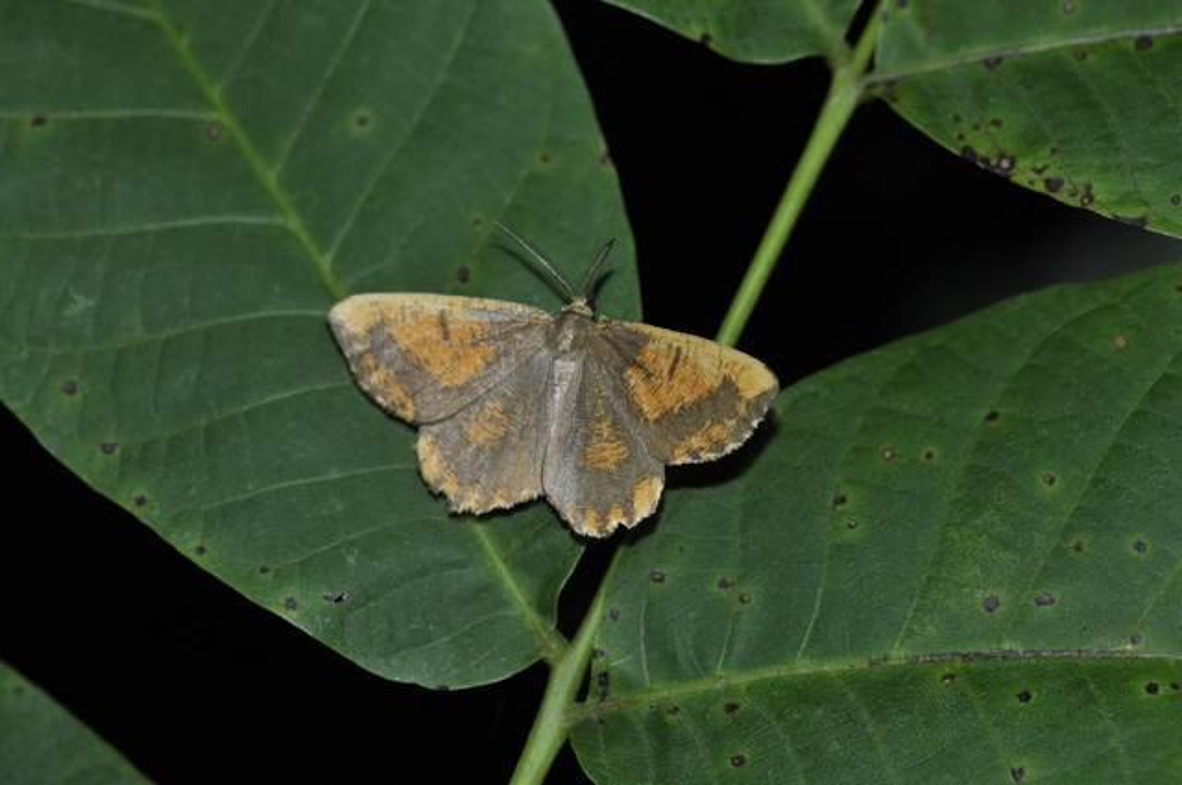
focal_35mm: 158
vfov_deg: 8.7
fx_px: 5165
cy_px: 392
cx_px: 591
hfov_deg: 13.1
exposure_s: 1/60
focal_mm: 105
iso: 640
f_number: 9
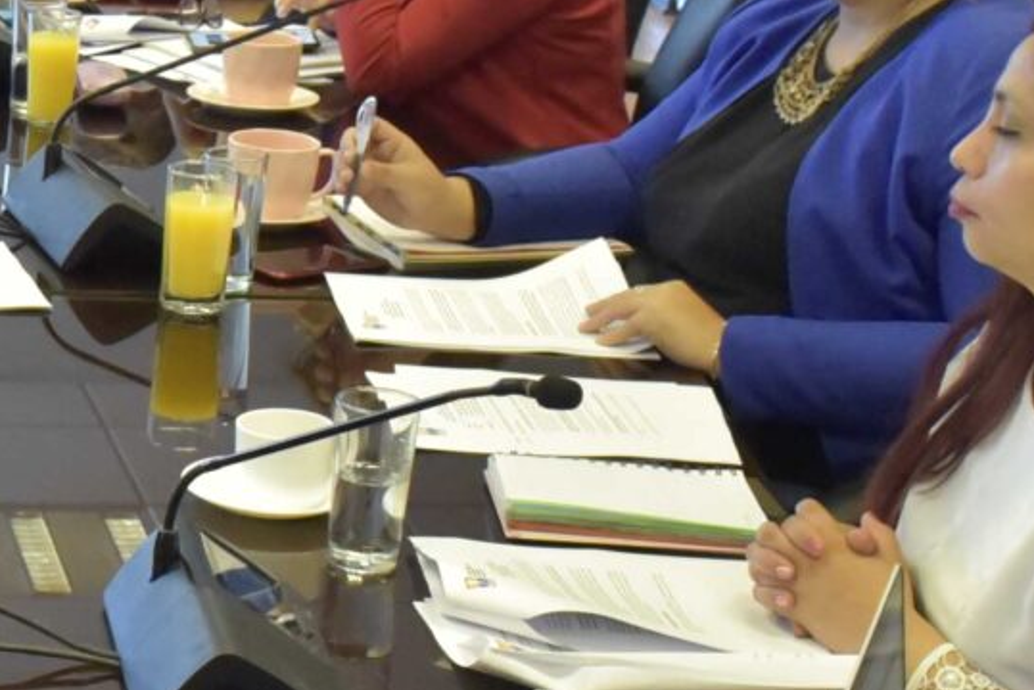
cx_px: -710
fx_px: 3276
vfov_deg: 12.0
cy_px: 348
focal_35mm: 114
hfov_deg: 15.8
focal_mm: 24
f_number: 6.3
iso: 5000
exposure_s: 1/160
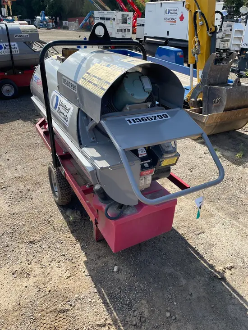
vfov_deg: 67.3
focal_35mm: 26
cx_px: 124
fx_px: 248
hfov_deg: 53.1
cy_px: 165
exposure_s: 1/1453
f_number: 1.6
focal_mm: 4.2
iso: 32
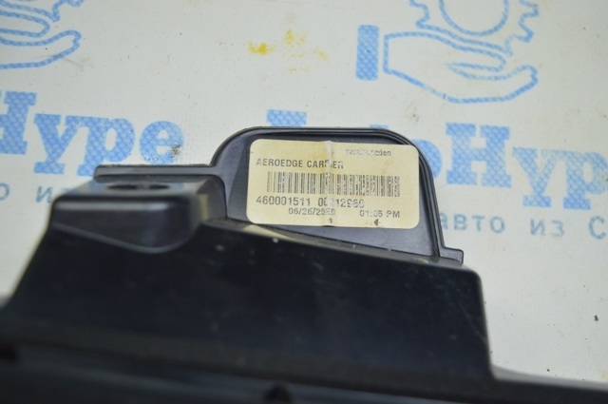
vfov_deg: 32.9
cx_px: 304
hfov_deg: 48.0
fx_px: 683
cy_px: 202
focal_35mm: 40
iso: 400
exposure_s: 1/40
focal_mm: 27
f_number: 4
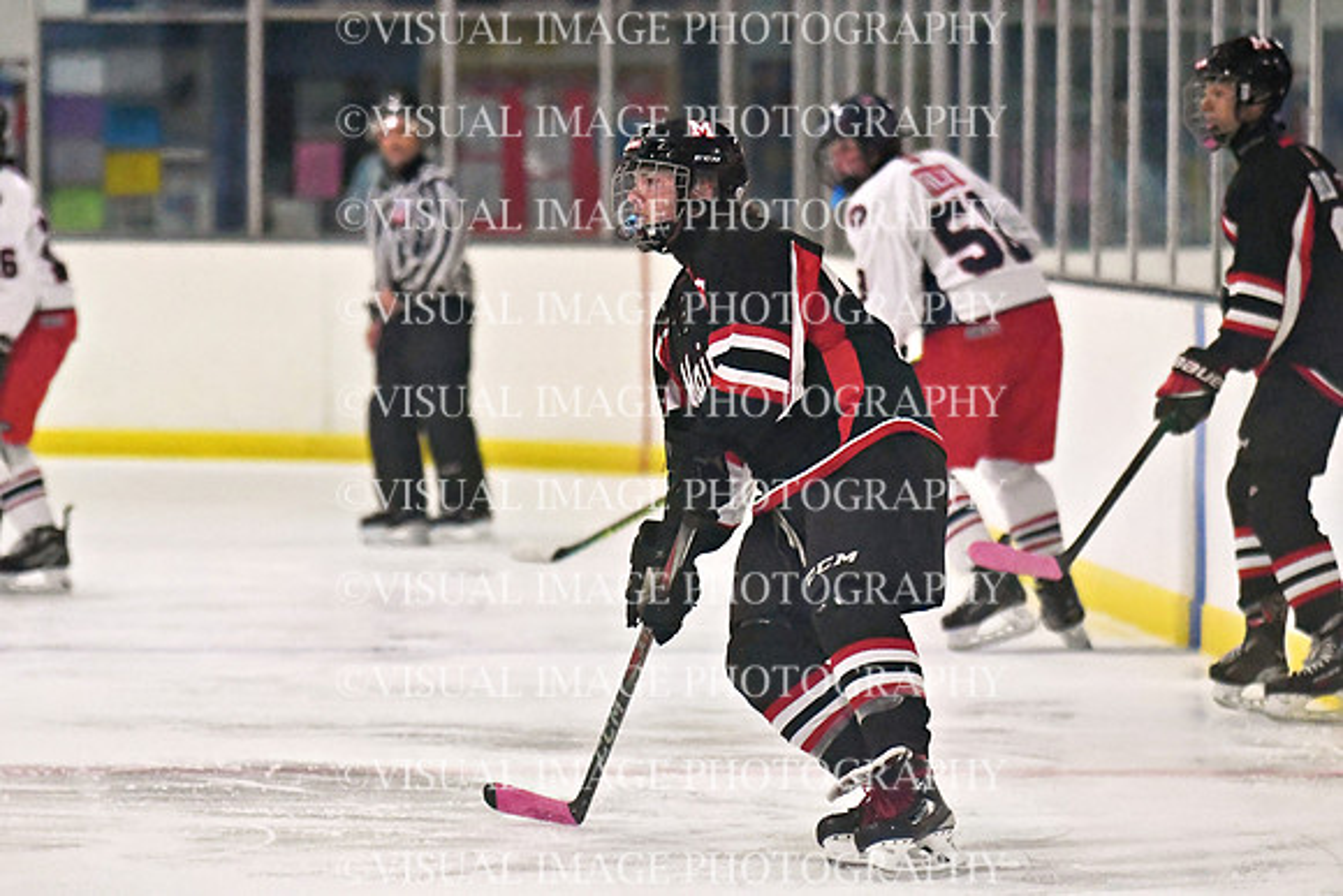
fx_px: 12313
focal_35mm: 330
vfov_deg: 4.2
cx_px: 672
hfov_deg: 6.2
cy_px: 448
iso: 6400
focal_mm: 165
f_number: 2.8
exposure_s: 1/1600
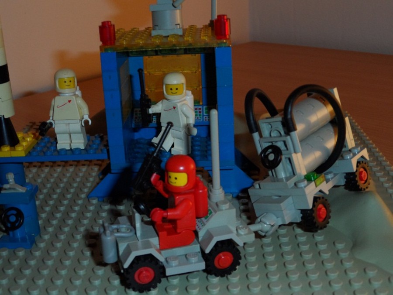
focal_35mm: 53
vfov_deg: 27.5
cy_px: 148
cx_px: 196
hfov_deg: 36.2
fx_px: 602
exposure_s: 1/6
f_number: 4
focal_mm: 8.7
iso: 400
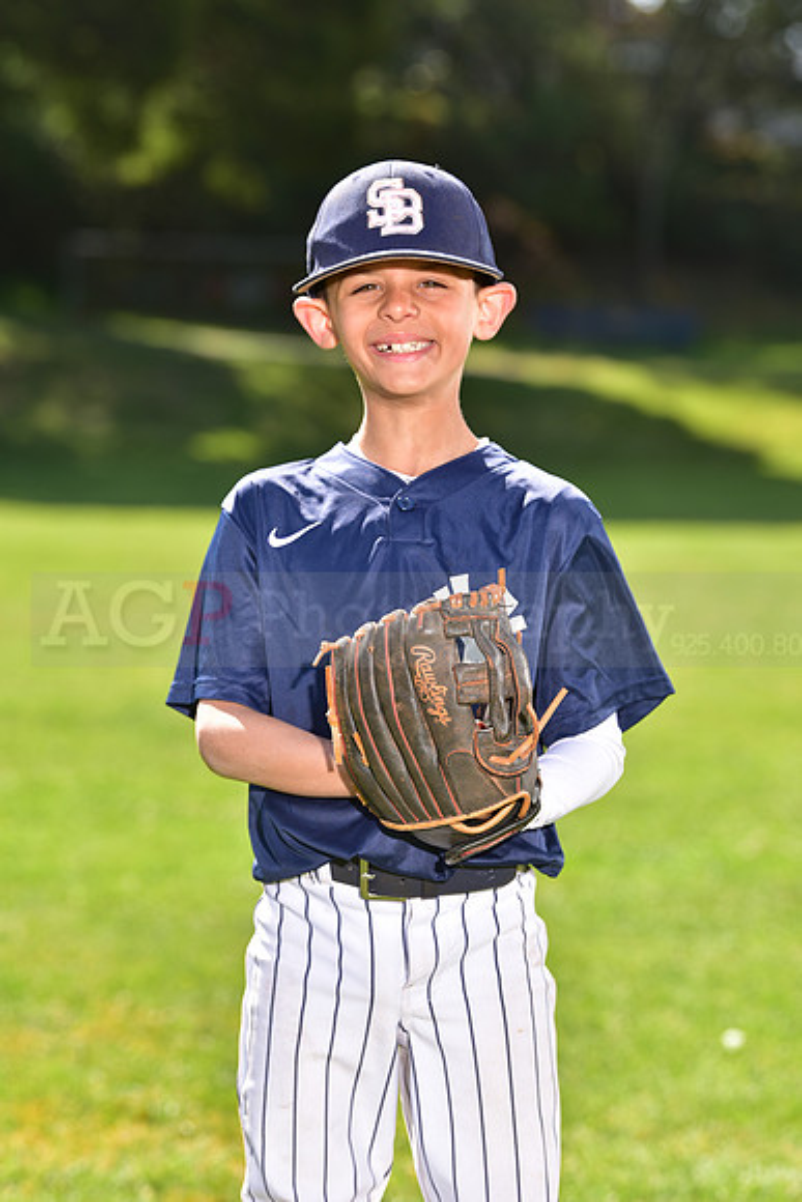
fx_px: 4508
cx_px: 401
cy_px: 601
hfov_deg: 10.2
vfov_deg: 15.2
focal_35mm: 135
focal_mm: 135
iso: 100
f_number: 5
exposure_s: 1/250
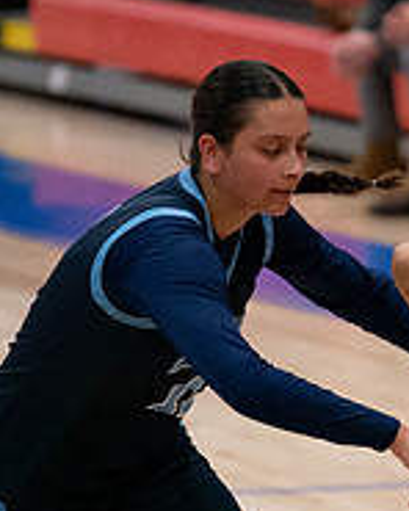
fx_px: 7944
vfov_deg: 3.7
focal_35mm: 525
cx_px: 627
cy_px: 442
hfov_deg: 2.9
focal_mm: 117
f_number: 2.8
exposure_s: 1/1000
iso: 4000
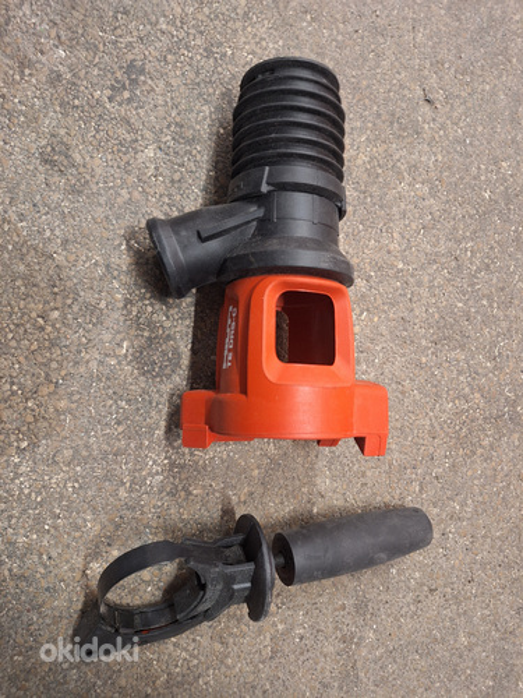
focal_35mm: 23
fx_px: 463
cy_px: 349
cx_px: 262
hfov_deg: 58.9
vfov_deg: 73.9
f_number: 1.8
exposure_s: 1/33
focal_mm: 5.54
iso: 200
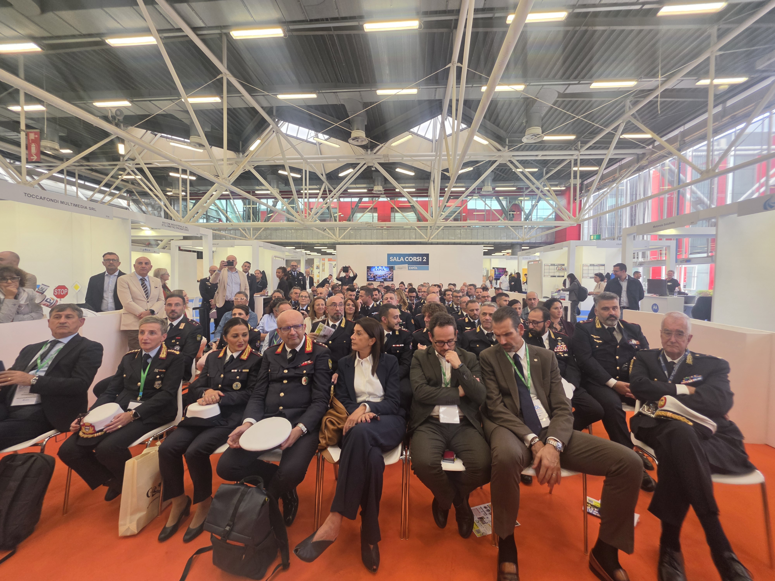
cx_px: 388
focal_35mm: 13
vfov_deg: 89.9
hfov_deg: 106.2
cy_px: 290
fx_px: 291
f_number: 1.9
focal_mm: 2.2
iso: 80
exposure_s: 1/100
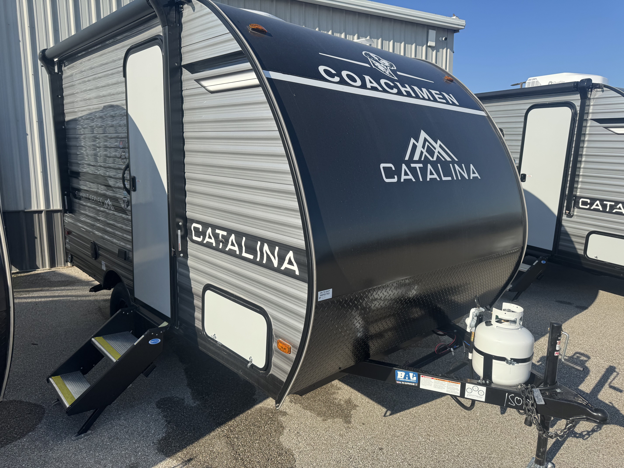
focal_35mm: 24
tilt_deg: -7.7
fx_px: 433
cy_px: 234
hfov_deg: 71.6
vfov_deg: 56.8
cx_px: 312
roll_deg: +0.3
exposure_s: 1/4049
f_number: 1.78
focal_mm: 6.76
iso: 80
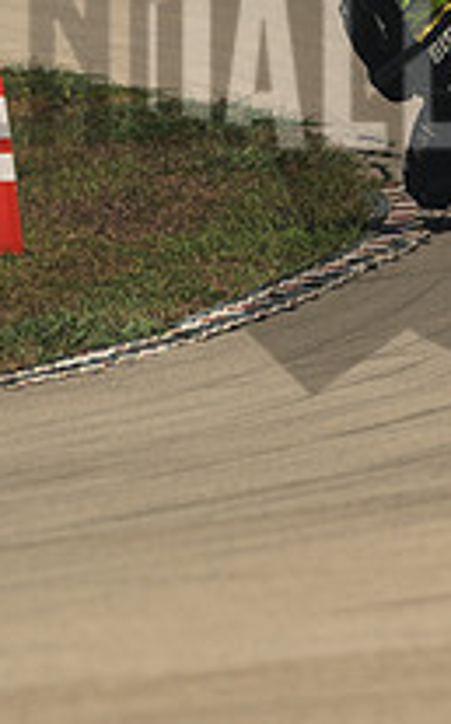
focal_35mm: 1201
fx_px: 23668
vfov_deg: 1.8
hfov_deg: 1.1
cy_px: 58
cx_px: 577
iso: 160
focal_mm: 280
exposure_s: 1/2000
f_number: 4
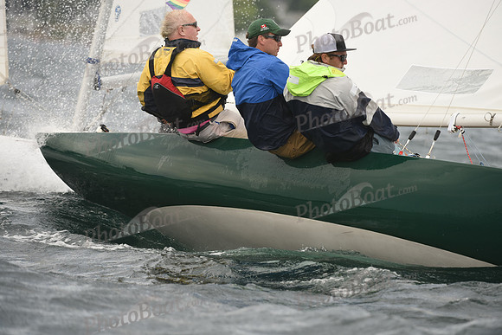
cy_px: 168
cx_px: 251
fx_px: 4324
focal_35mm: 310
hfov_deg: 6.6
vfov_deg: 4.4
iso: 250
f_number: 4.5
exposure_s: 1/640
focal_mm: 310
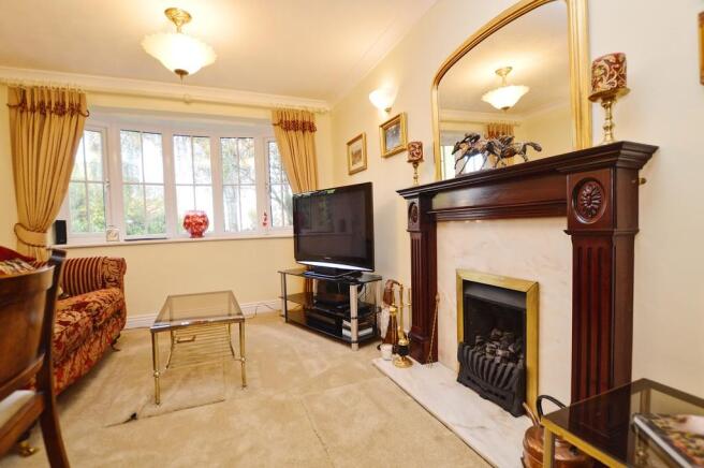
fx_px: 293
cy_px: 234
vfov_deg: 77.2
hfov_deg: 100.4
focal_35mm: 15
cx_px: 352
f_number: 4.5
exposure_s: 1/80
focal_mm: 10
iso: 400
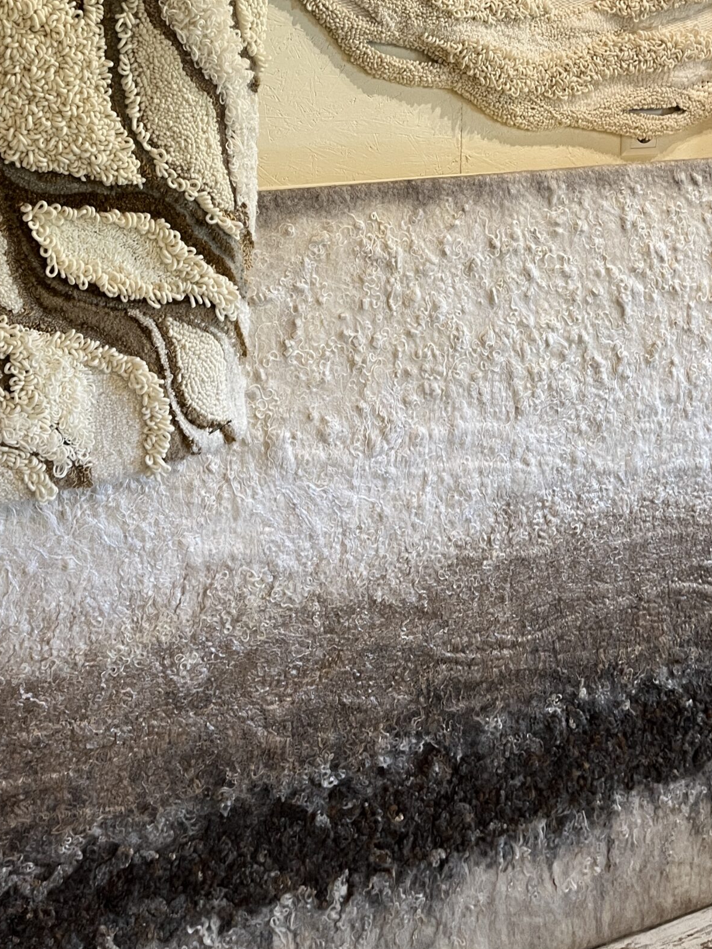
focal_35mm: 42
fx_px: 1152
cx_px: 289
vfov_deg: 42.9
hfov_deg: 34.3
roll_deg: -0.3
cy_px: 200
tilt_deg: -9.7
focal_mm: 5.1
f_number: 1.6
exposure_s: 1/50
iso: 125
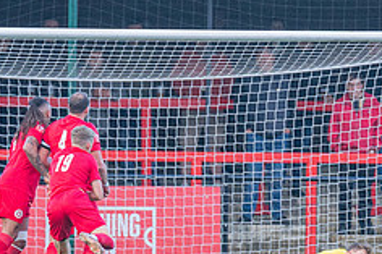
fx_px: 10762
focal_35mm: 1015
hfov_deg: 2.0
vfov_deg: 1.4
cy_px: 161
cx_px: 265
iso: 2000
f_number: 4
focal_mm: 270
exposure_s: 1/1000
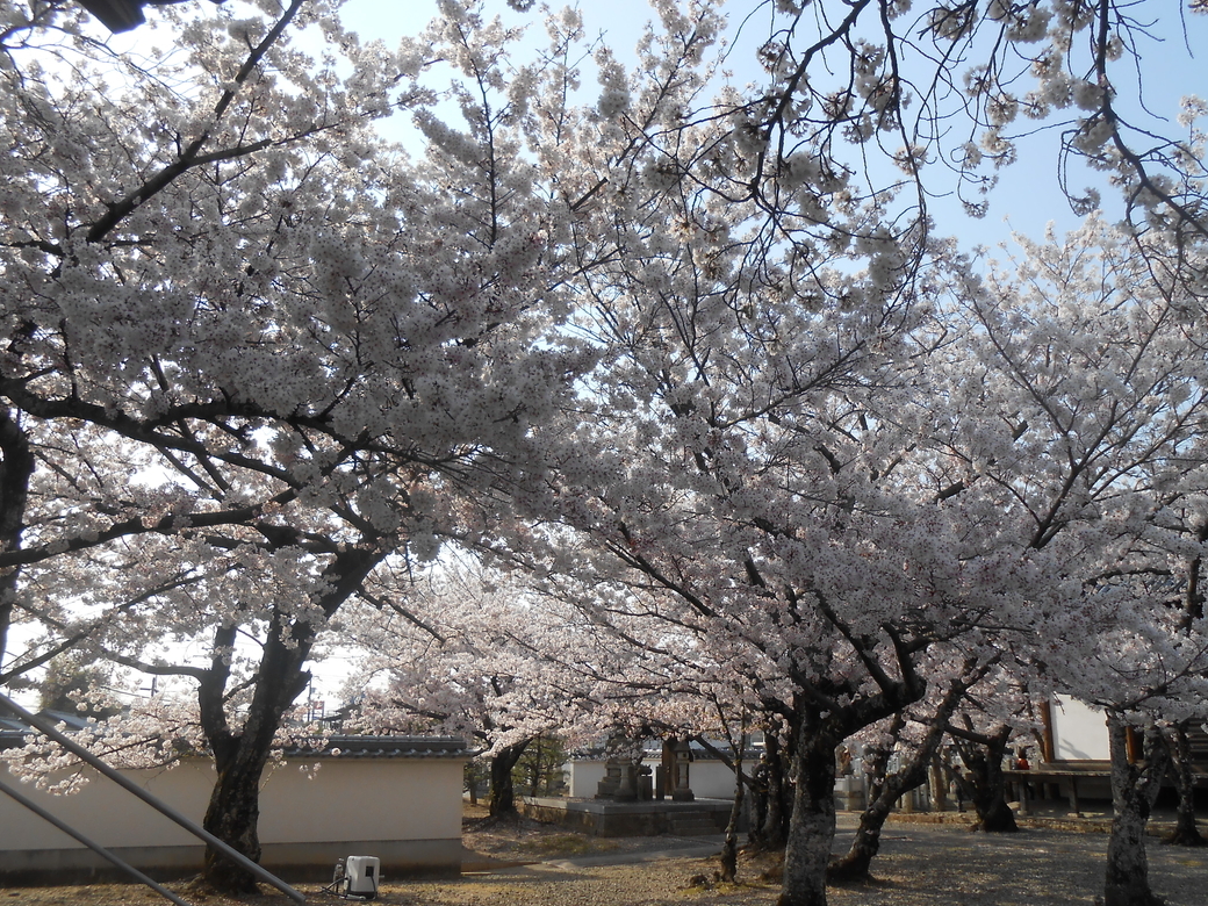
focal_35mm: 30
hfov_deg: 60.0
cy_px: 446
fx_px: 1047
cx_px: 607
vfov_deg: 46.8
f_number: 3.5
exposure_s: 1/640
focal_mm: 4.6
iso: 80
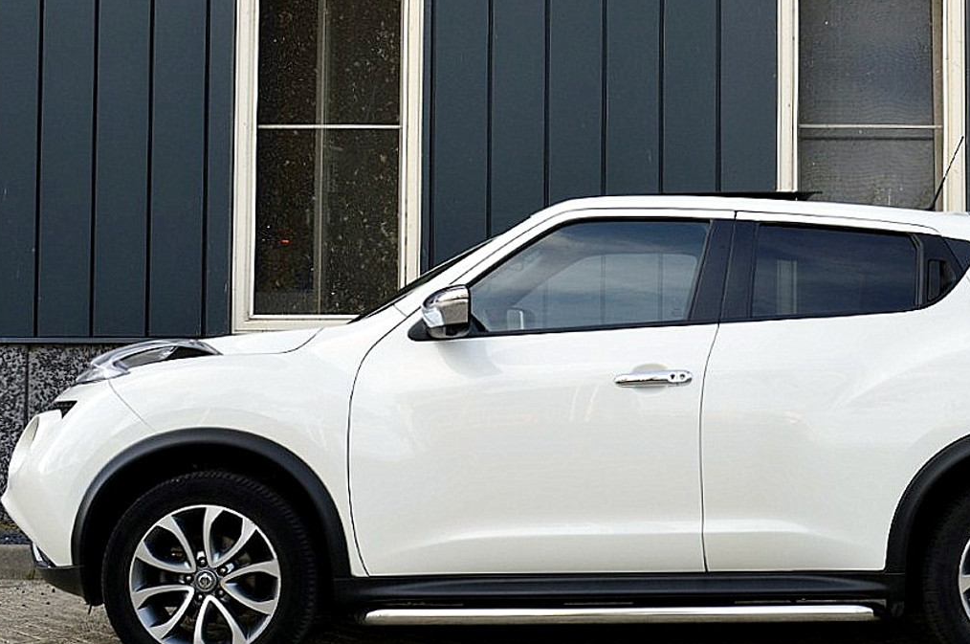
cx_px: 610
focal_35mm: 58
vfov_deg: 23.3
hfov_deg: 34.3
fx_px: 1561
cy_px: 380
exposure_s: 1/200
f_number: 10
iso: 400
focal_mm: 28
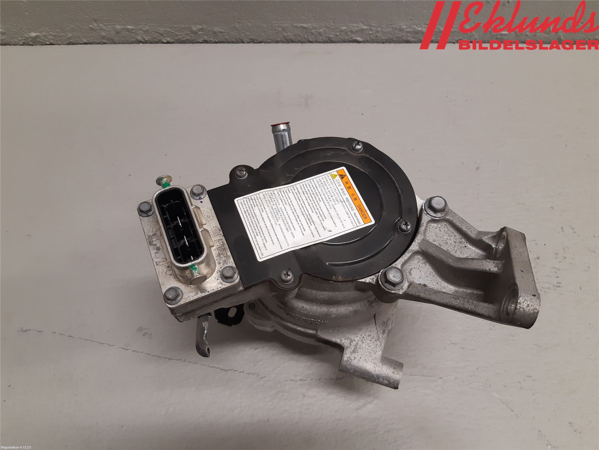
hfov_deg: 67.3
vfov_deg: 53.1
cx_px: 300
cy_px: 225
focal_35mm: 26
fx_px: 450
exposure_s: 1/50
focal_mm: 3.93
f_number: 1.7
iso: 100
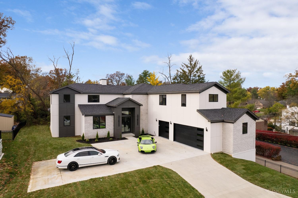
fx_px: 182
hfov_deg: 78.6
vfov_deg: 57.2
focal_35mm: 22
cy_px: 99
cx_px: 149
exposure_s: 1/400
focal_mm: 8.38
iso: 100
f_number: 2.8
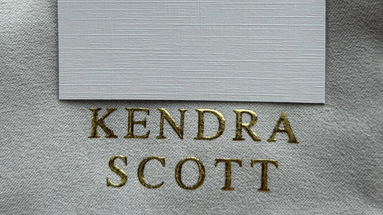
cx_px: 192
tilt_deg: -68.5
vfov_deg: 16.7
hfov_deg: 30.2
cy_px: -19
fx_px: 711
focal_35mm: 70
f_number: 1.78
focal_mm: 6.76
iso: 64
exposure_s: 1/506
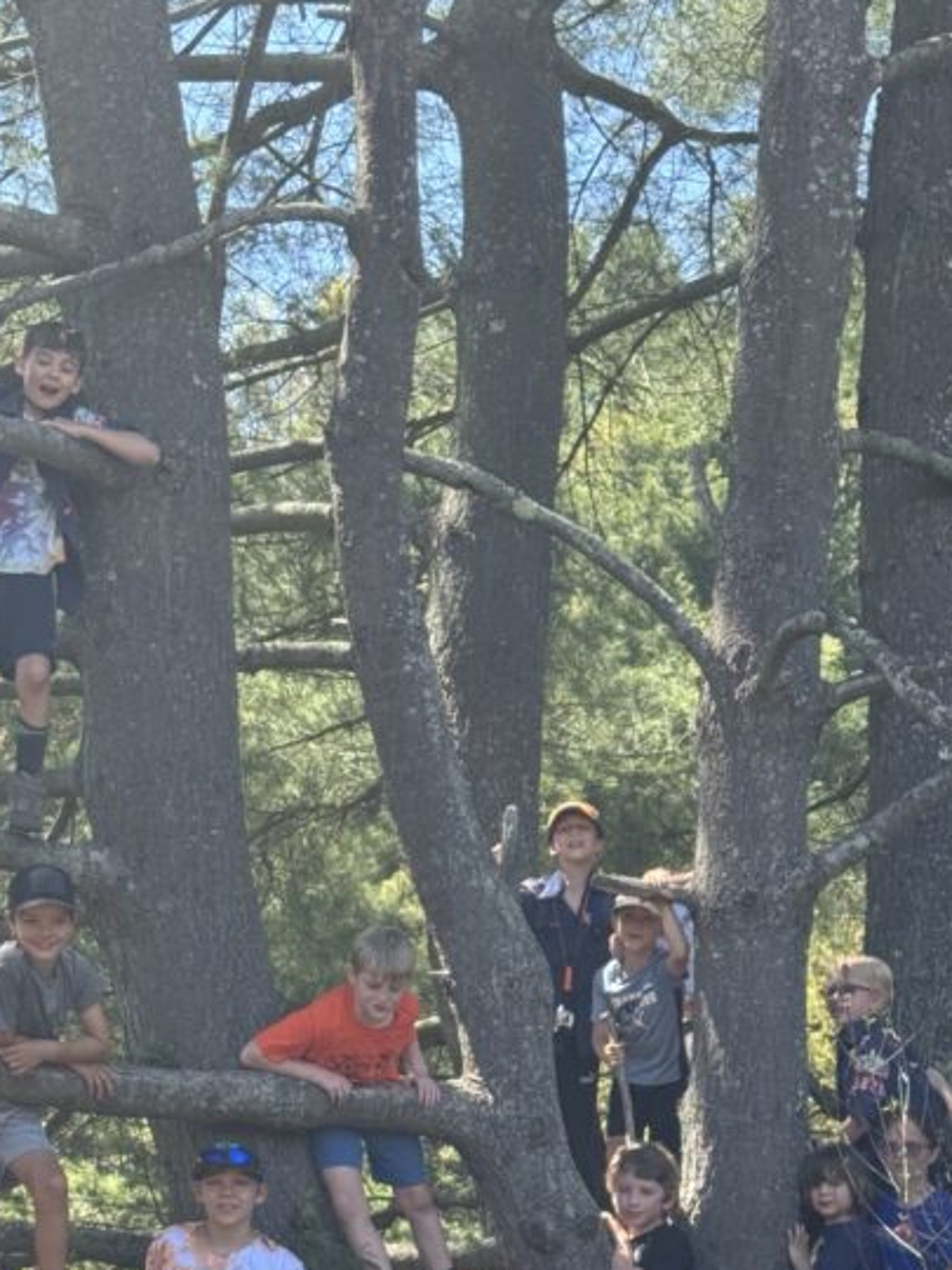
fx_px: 3337
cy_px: 1155
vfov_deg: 21.1
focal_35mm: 91
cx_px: 418
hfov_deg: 16.2
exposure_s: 1/715
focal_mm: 6.76
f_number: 1.78
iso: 64
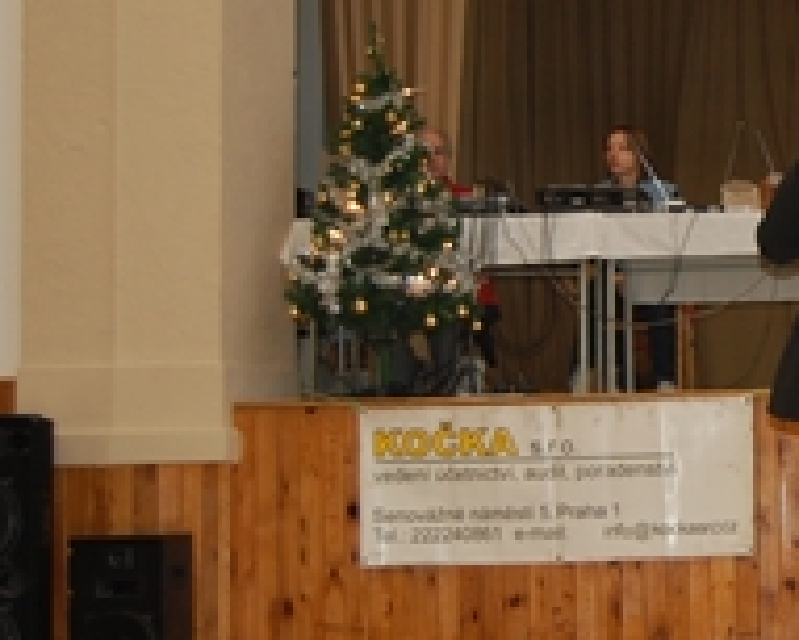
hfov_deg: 17.5
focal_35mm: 103
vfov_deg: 15.0
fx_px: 2437
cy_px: 322
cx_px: 1029
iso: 400
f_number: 4.2
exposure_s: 1/60
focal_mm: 28
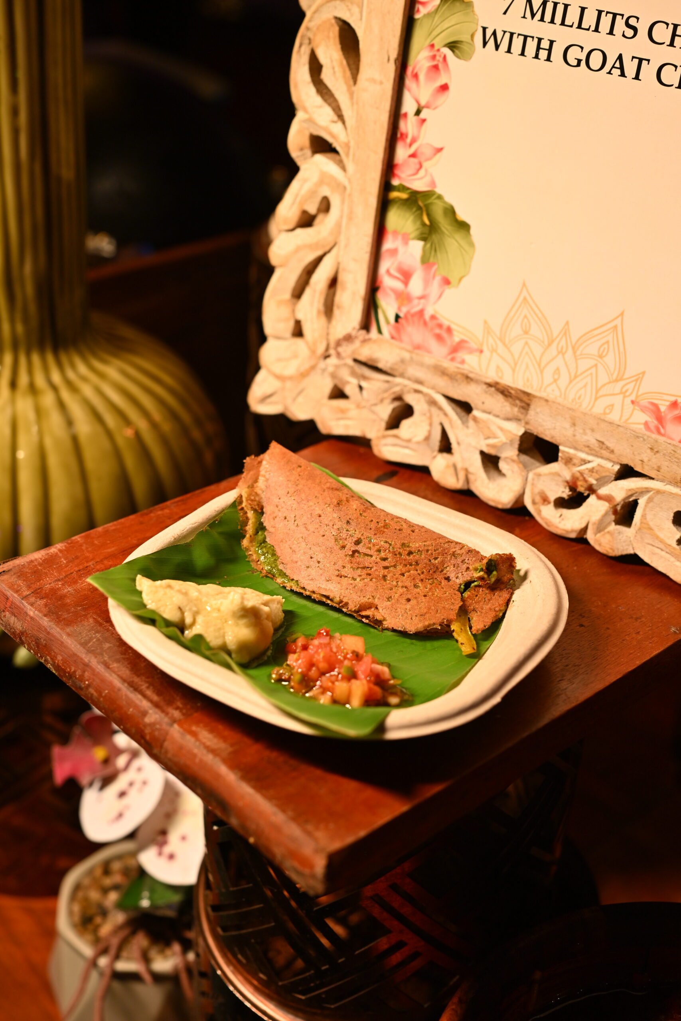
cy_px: 510
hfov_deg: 27.0
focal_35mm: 50
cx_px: 340
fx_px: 1418
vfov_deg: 39.6
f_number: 4.5
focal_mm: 50
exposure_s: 1/125
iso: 250
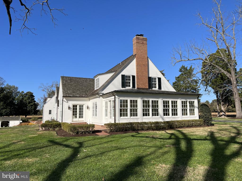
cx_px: 121
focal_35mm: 26
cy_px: 90
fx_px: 182
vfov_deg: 53.1
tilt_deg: +6.5
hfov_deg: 67.3
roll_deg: +1.6
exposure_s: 1/5587
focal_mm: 5.7
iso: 50
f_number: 1.5
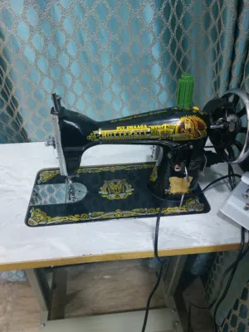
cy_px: 166
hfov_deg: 56.8
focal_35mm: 24
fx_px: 230
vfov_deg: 71.6
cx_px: 124
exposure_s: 1/100
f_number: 1.8
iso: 200
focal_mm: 5.23
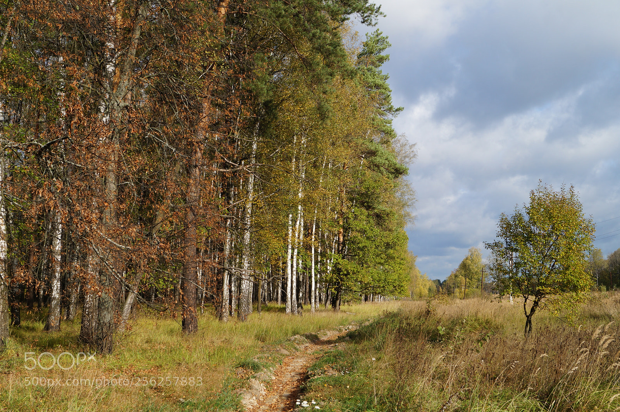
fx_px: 722
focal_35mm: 42
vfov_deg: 31.8
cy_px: 206
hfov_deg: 46.5
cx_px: 310
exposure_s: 1/100
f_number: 11
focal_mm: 28
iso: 100
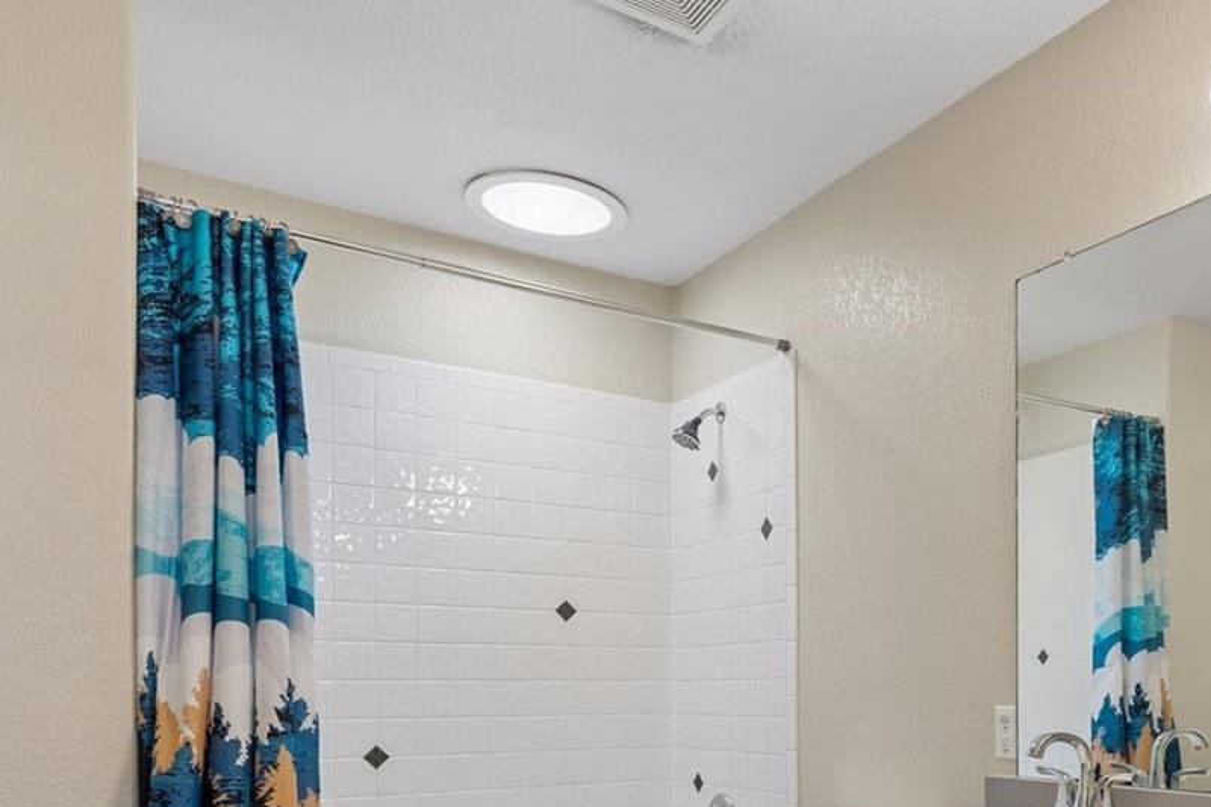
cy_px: 710
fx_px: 1143
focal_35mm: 34
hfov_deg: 53.1
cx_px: 919
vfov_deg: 36.7
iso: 400
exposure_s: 1/15
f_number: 9
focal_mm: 17
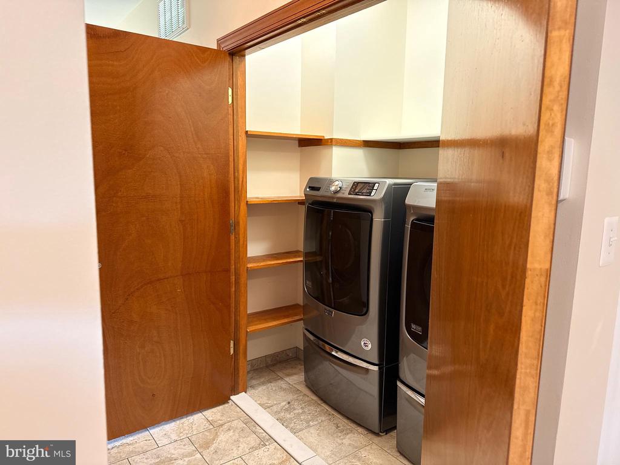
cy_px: 232
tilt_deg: -6.1
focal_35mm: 24
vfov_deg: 56.8
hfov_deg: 71.6
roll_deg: -0.5
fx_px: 430
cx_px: 310
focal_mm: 6.76
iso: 160
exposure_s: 1/60
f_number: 1.78
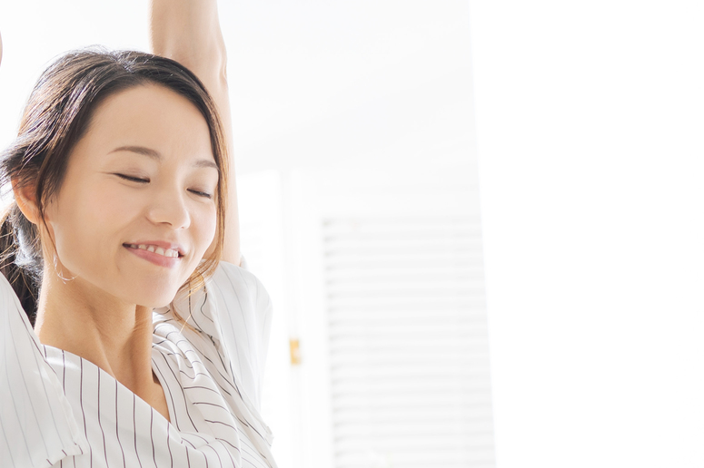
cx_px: -58
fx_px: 2776
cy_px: 248
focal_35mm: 142
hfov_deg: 14.2
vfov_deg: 9.7
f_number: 2.5
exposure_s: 1/160
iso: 200
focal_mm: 55
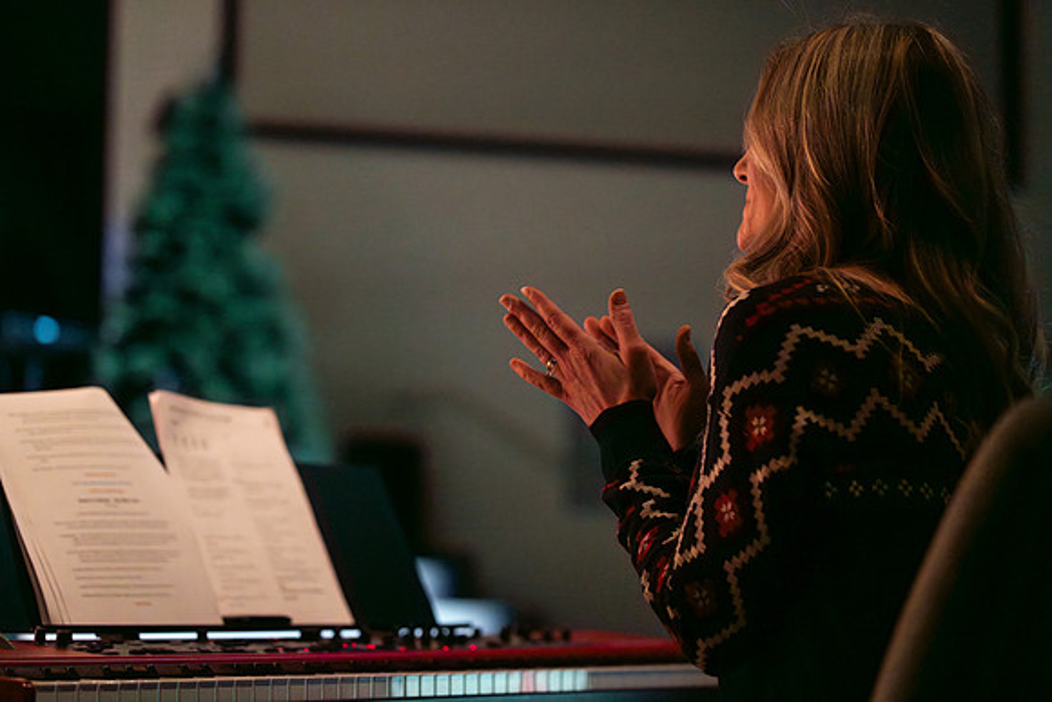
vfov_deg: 16.1
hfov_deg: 23.9
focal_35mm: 85
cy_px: 351
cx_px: 526
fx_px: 2484
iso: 500
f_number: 2.8
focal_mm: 85
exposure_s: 1/250
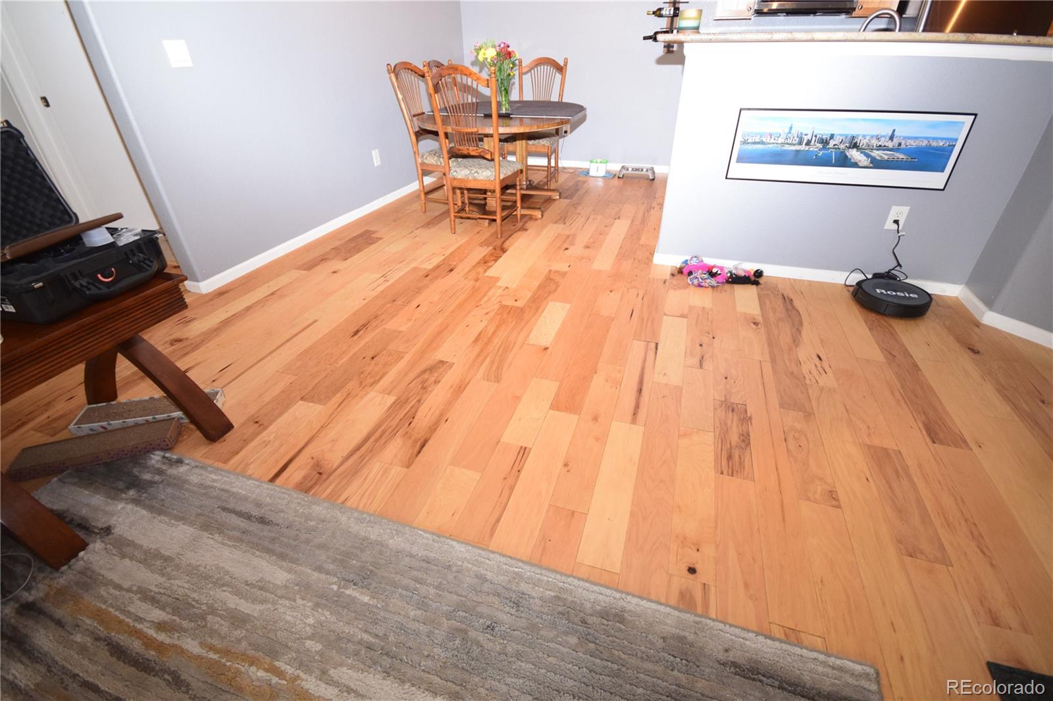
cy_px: 350
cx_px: 526
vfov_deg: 77.3
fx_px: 439
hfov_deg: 100.4
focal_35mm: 15
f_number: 4
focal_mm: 10
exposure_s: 1/60
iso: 1600
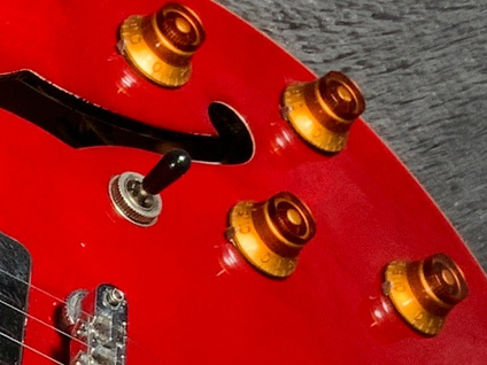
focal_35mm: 175
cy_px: 542
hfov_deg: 10.7
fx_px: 2462
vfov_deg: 8.3
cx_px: -351
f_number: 1.8
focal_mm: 3
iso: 50
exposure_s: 1/104
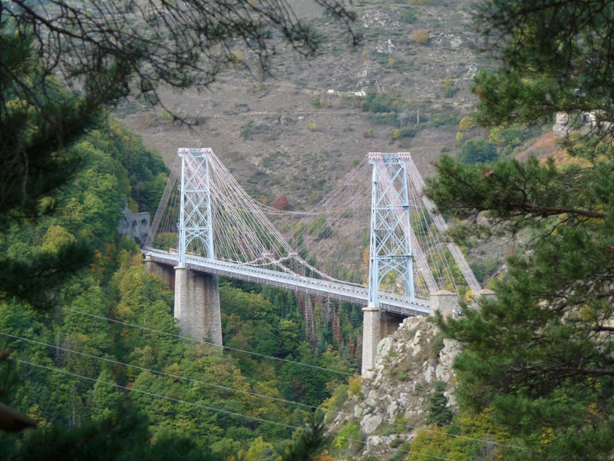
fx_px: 2519
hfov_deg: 13.9
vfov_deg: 10.4
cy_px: 230
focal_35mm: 142
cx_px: 307
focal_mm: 25.2
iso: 100
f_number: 4
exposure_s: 1/160
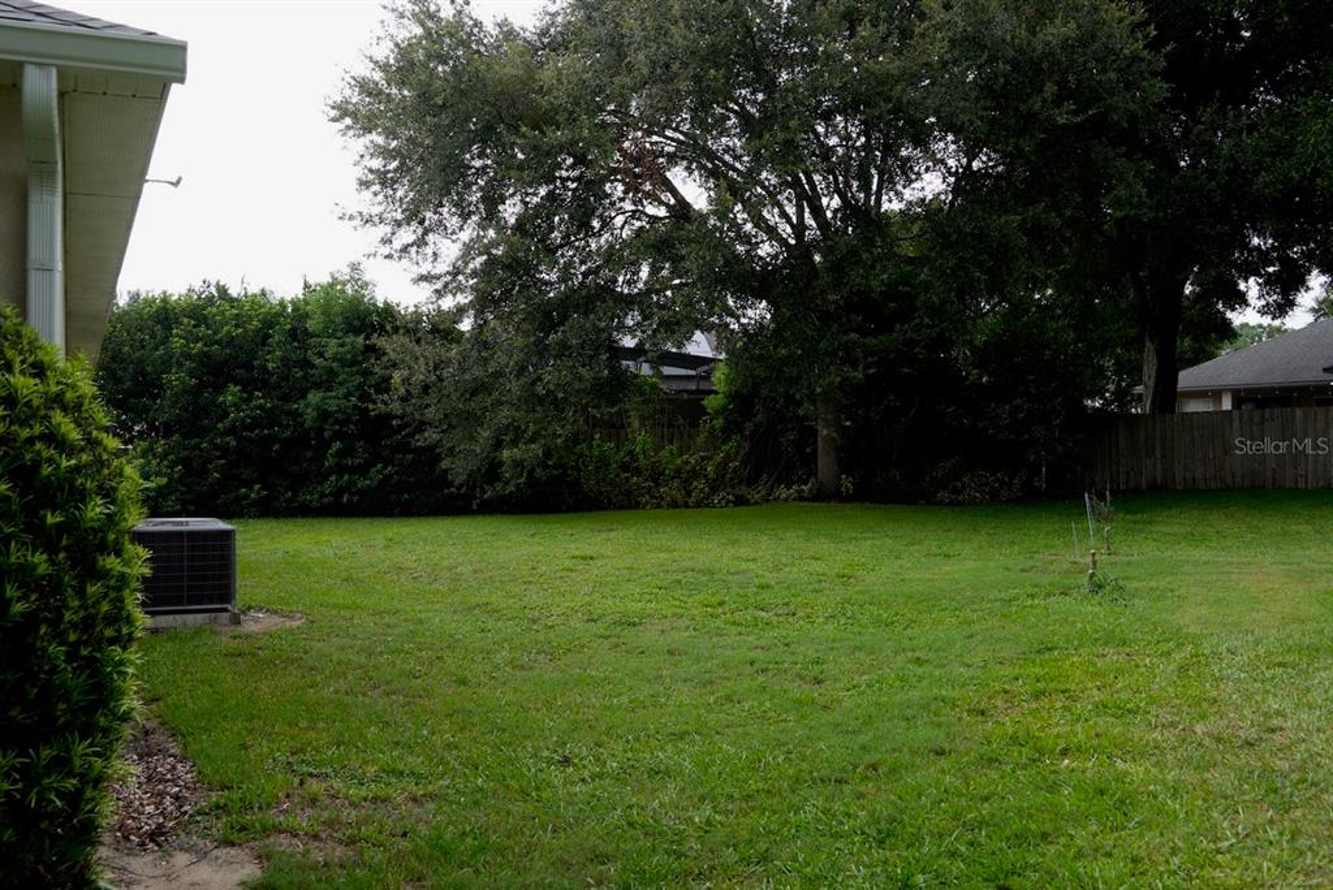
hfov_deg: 53.1
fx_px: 1334
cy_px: 445
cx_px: 666
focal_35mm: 36
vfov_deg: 36.9
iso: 100
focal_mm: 24
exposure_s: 1/60
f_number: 5.6
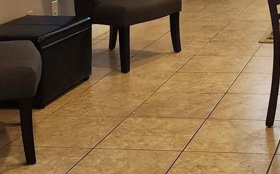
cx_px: 304
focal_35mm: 86
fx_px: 656
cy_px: -73
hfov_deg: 22.8
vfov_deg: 14.3
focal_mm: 5.54
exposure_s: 1/120
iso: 320
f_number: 1.8
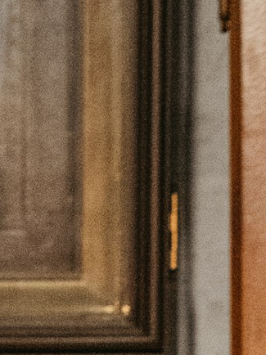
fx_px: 3056
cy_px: 1296
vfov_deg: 5.9
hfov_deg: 5.0
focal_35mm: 298
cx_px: 228
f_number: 3.2
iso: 2500
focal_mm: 35
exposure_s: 1/160
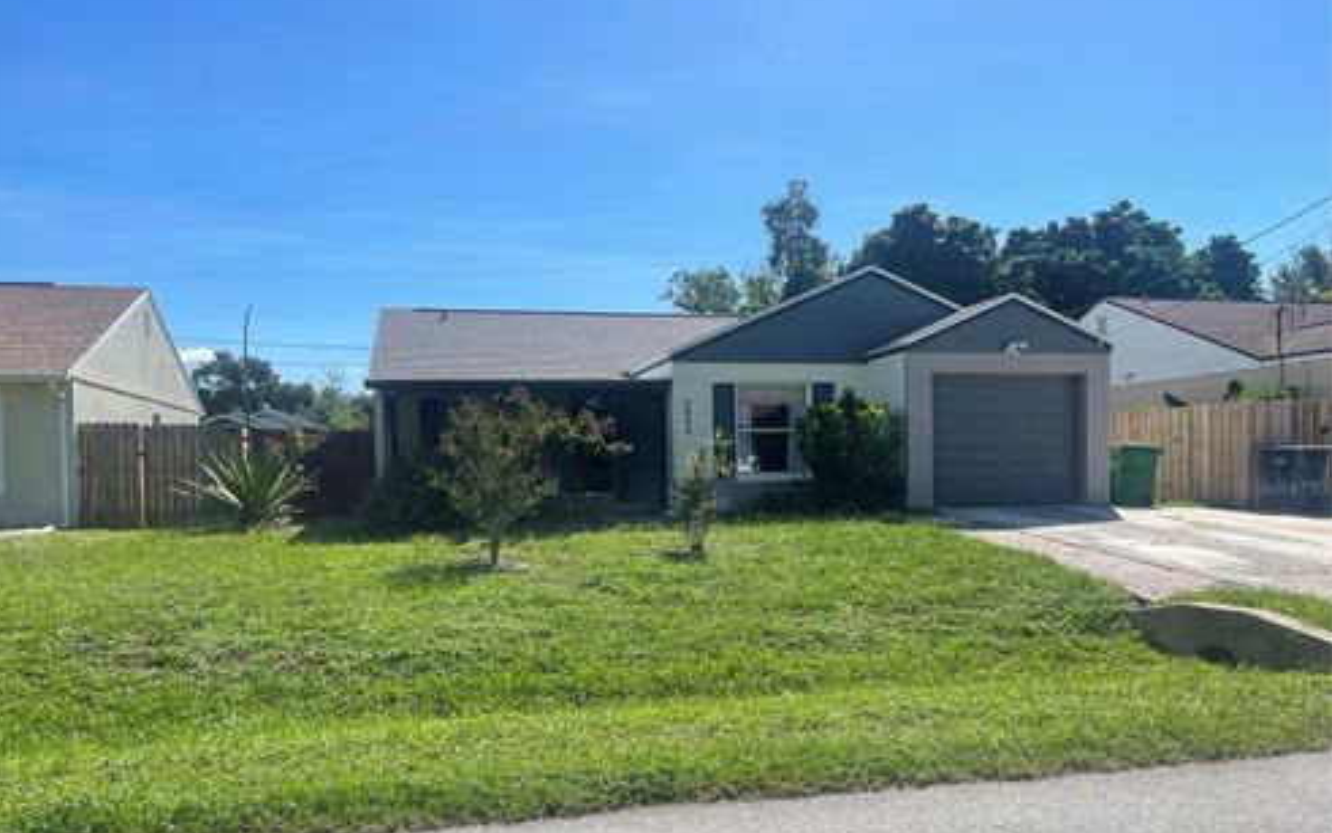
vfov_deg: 45.9
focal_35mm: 27
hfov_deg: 68.4
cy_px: 487
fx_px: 980
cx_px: 657
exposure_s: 1/3922
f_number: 1.6
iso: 32
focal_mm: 5.1
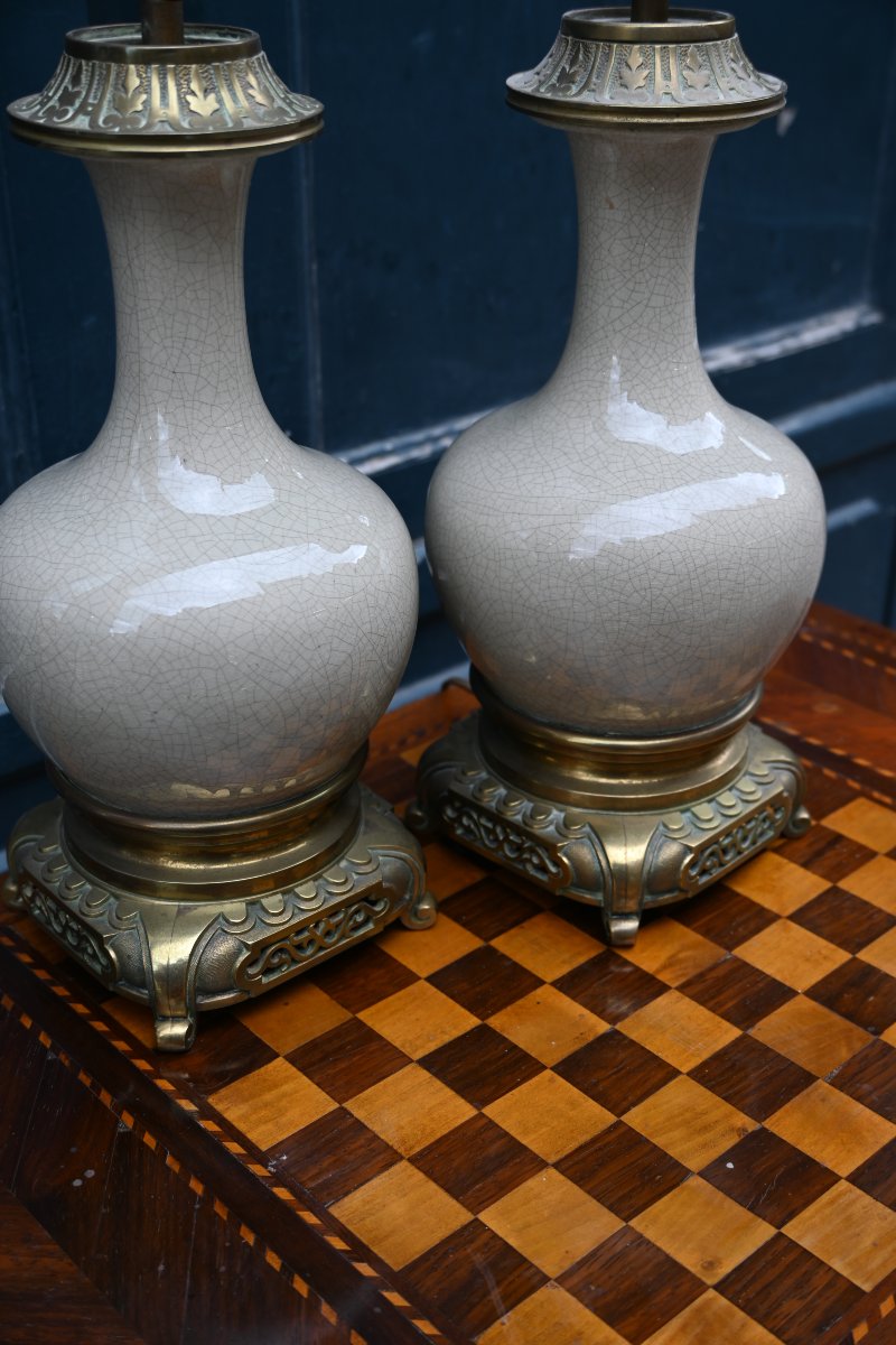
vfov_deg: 46.4
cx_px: 448
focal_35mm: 42
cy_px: 672
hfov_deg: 31.9
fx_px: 1568
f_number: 4.5
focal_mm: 28
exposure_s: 1/80
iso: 100
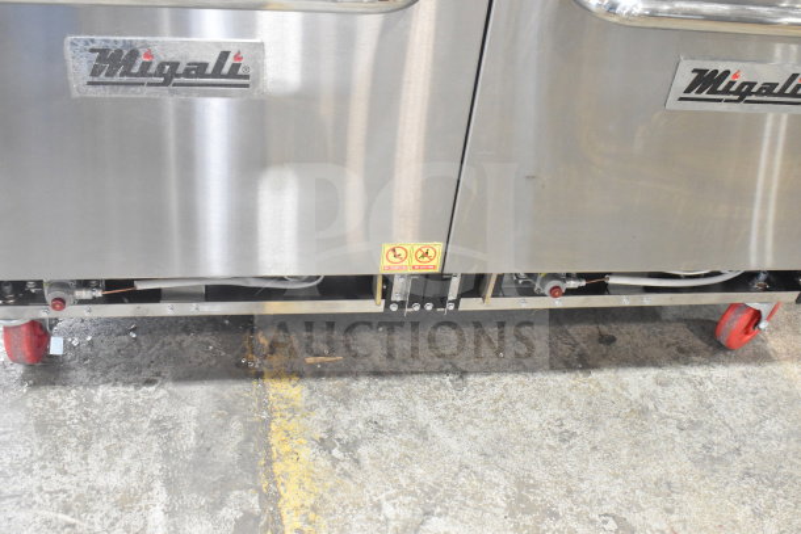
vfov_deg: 34.2
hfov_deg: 49.5
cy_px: 267
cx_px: 400
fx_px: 868
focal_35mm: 39
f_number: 7.1
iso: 6400
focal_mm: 26
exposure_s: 1/200
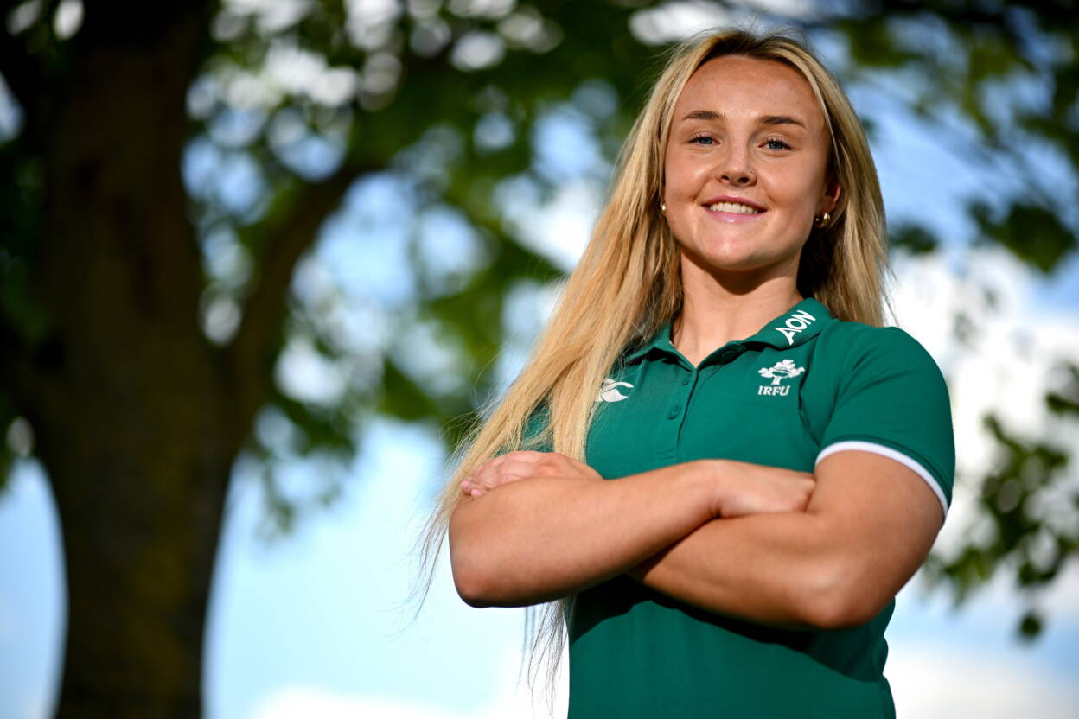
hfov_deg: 19.5
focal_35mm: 105
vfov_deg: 13.0
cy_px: 360
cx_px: 540
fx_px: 3147
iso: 32
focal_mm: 105
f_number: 1.4
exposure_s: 1/1250
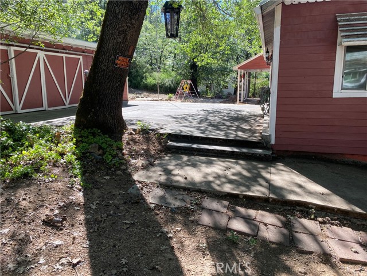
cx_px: 184
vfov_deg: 53.1
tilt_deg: -8.5
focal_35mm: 26
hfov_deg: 67.3
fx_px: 276
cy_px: 138
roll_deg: +2.2
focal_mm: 4.25
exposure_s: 1/305
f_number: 1.8
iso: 32
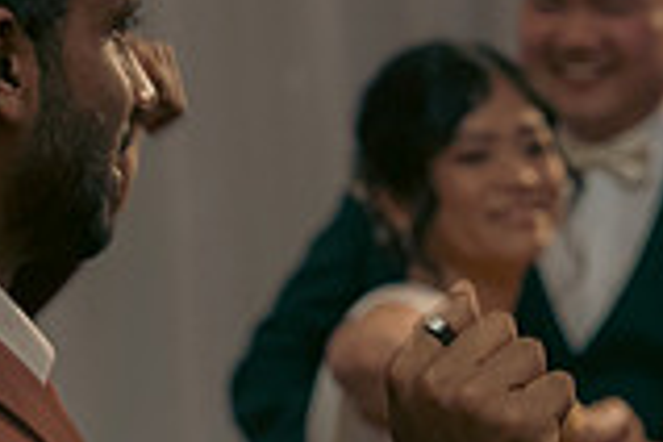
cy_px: 319
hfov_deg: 8.5
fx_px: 4438
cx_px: 442
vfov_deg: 5.7
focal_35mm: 241
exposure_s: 1/160
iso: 2500
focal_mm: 66
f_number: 3.5
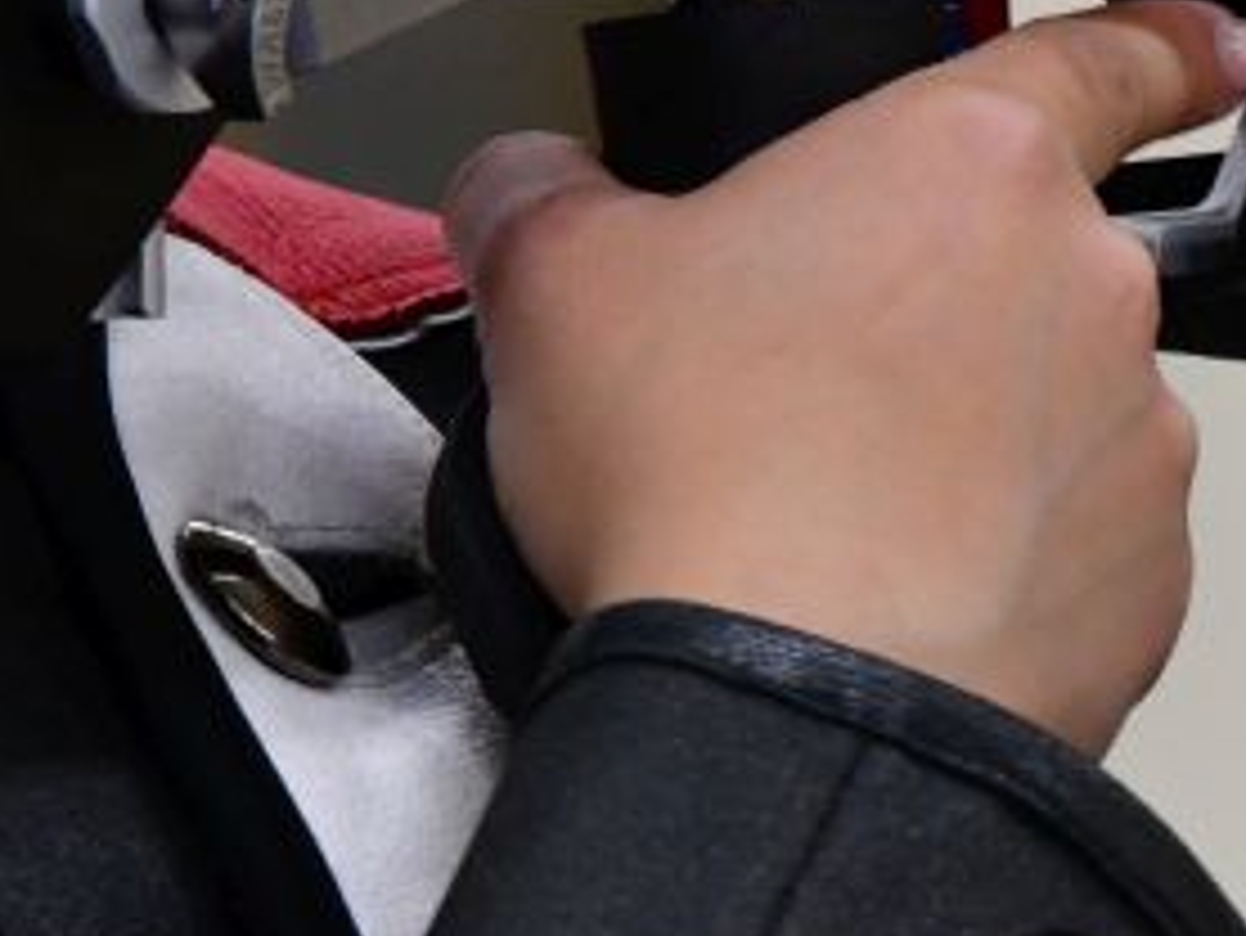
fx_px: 57041
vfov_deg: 0.9
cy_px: -666
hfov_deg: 1.3
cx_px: 891
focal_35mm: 1584
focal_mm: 380
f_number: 9
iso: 4000
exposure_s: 1/50
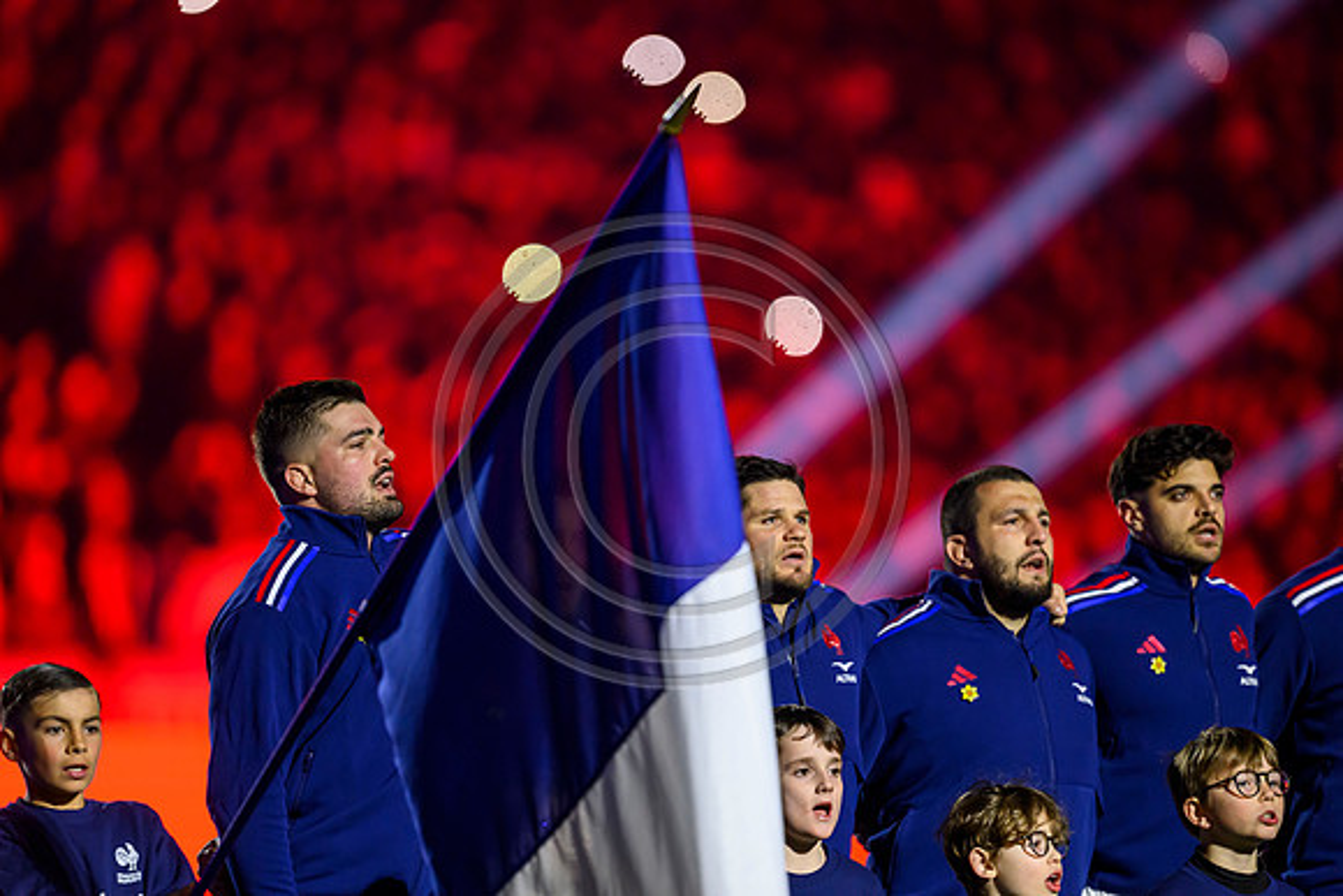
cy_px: 448
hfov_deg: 5.2
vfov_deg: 3.4
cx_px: 672
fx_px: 14925
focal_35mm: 400
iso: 4000
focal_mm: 400
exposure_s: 1/640
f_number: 2.8
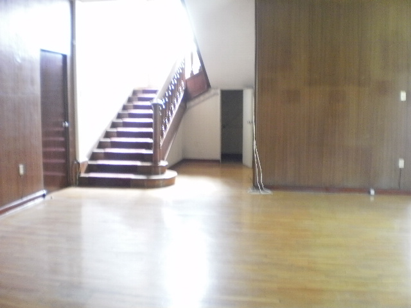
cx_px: 206
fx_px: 451
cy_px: 154
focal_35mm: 38
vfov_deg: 37.7
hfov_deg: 49.0
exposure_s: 1/4
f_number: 3.1
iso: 200
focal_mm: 6.3
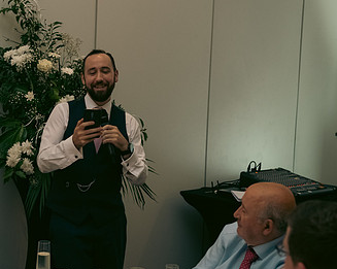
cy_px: 133
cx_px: 85
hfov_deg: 25.1
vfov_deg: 20.4
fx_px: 747
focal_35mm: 75
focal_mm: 45
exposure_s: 1/160
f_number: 3.5
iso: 2000
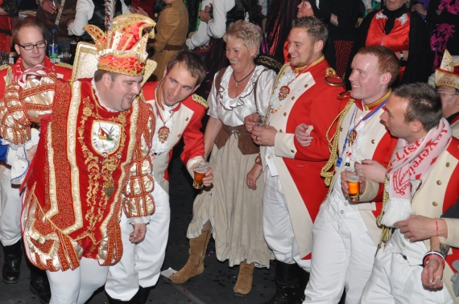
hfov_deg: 27.3
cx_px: 139
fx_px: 938
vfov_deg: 18.4
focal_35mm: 74
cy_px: 111
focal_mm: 35
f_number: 5.6
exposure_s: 1/60
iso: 800
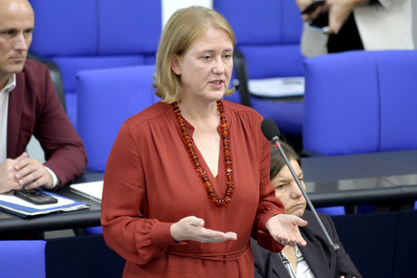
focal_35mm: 500
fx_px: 5787
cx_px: 208
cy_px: 139
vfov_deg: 2.7
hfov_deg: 4.1
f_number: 5.6
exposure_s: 1/400
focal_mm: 500
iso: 8000
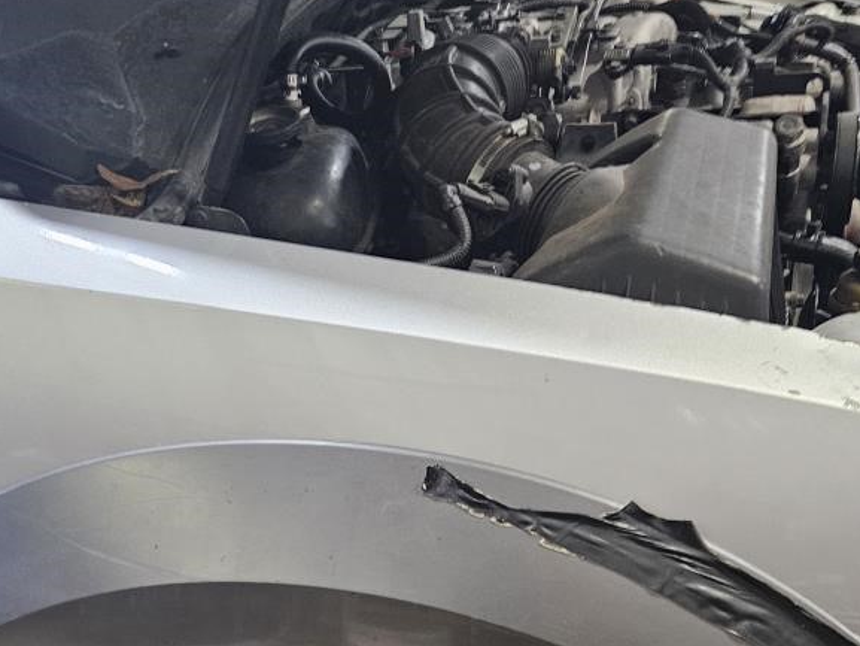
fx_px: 1267
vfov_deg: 26.7
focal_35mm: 51
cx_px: 352
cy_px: 671
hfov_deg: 37.4
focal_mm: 5.4
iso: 640
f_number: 1.8
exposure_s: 1/30
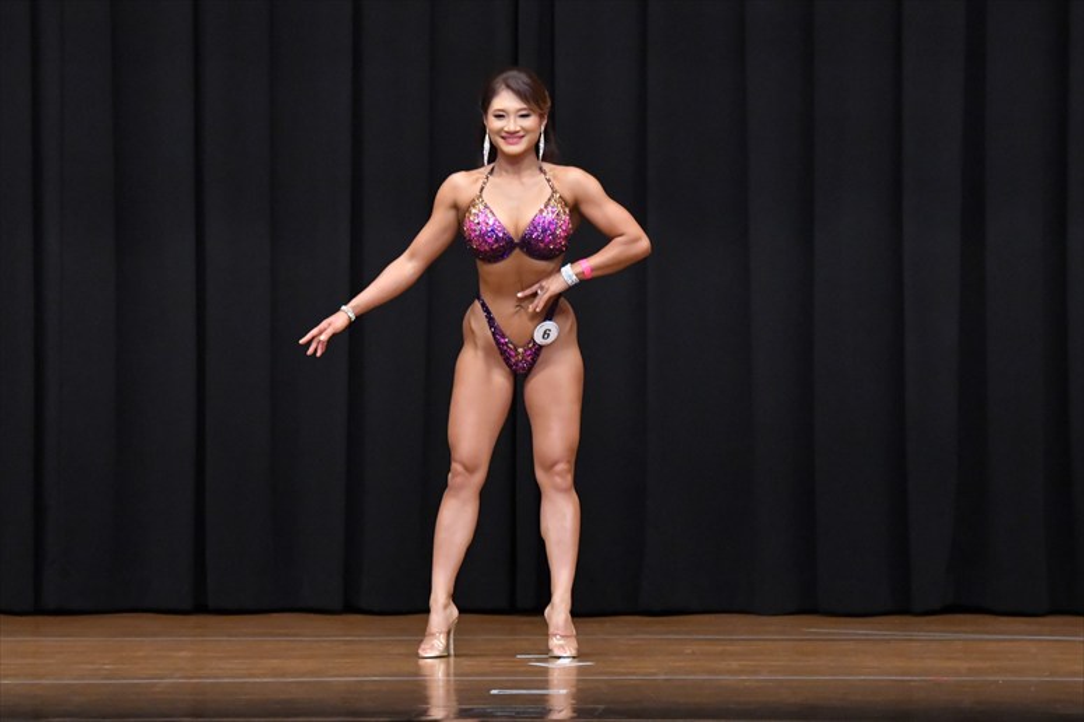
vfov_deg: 5.7
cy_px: 361
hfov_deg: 8.6
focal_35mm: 240
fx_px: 7223
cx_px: 542
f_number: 5.6
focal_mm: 160
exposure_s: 1/400
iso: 8000
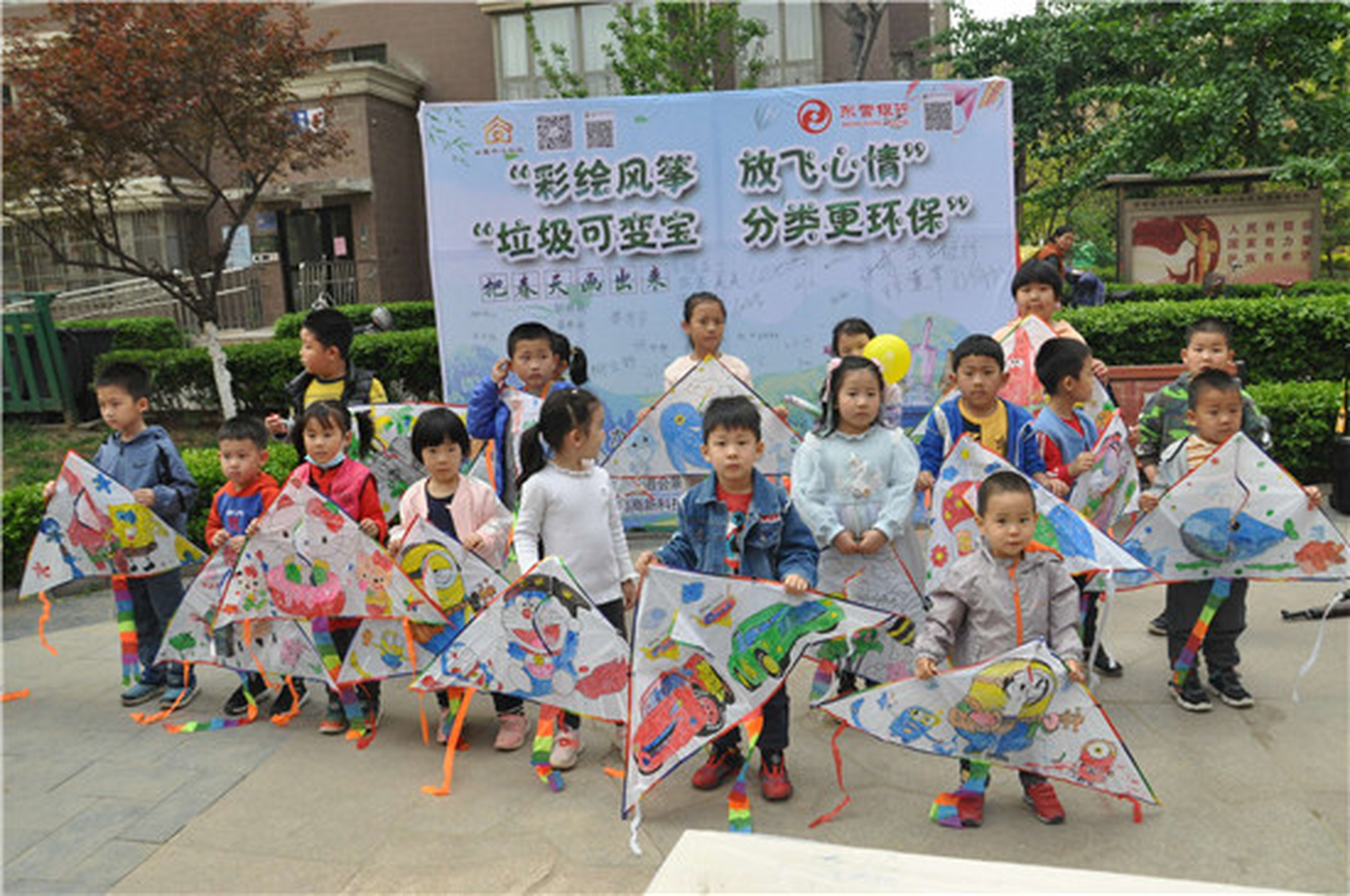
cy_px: 448
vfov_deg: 47.8
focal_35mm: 27
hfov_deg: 67.5
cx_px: 675
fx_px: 1011
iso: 800
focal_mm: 18
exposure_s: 1/667
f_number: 8
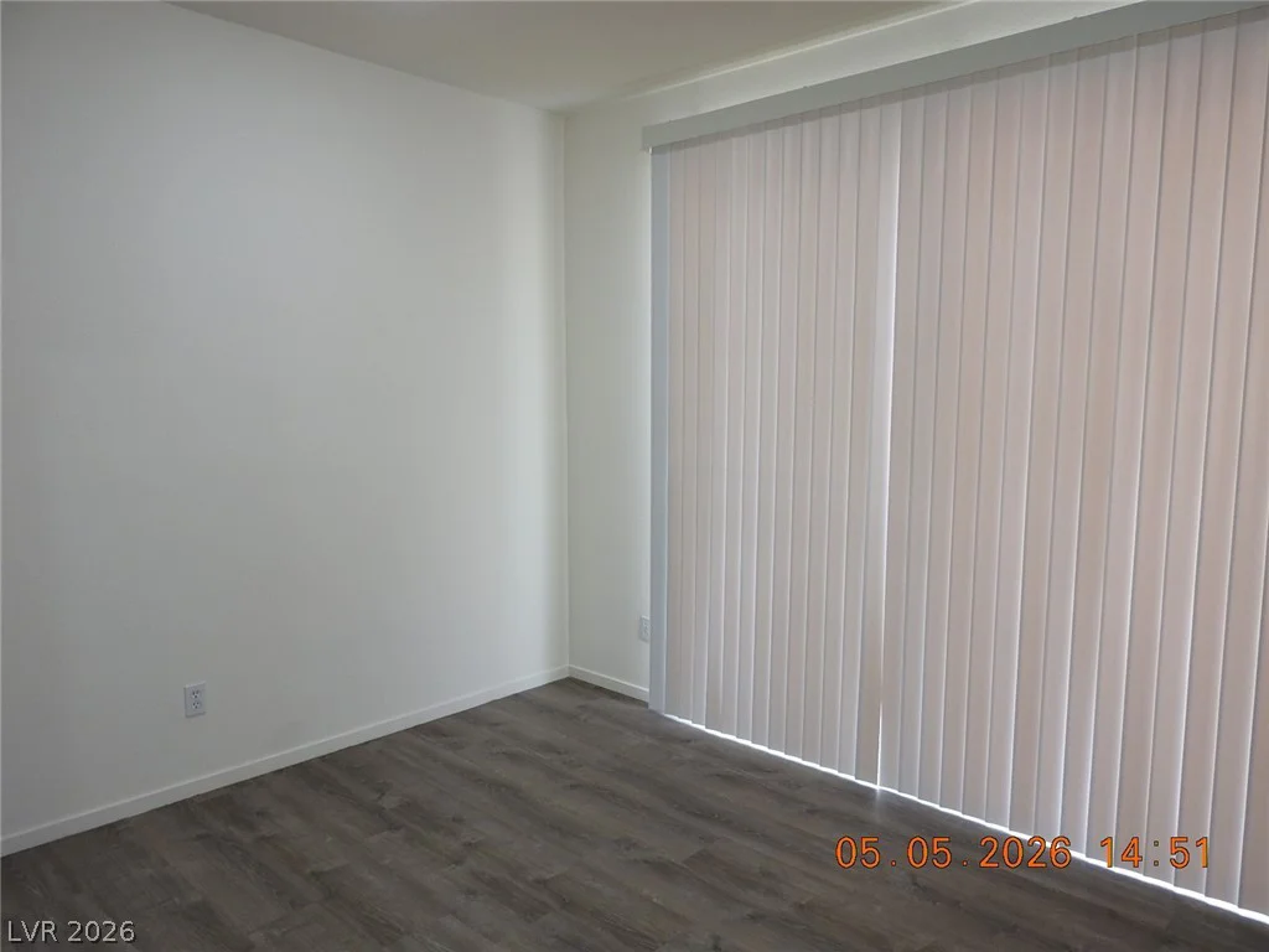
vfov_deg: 56.8
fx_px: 880
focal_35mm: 24
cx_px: 634
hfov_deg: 71.6
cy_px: 476
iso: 110
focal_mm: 4.3
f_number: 3.3
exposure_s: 1/30
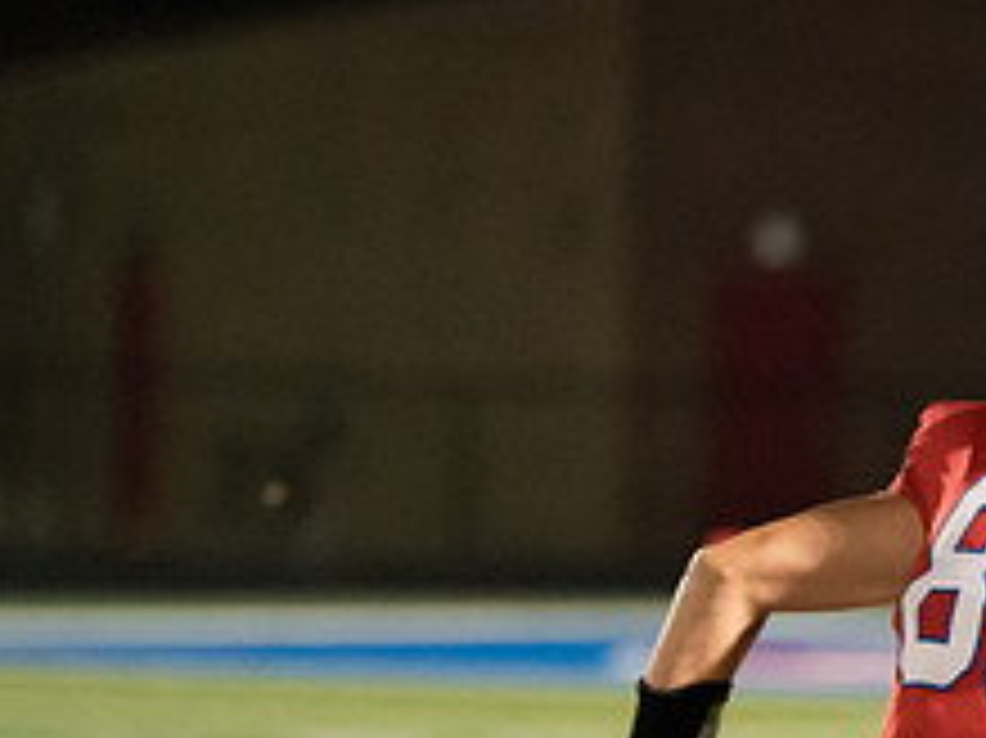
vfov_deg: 3.4
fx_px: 12298
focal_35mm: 432
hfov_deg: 4.6
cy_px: 669
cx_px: 1189
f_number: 2.8
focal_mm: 143
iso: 12800
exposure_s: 1/1000
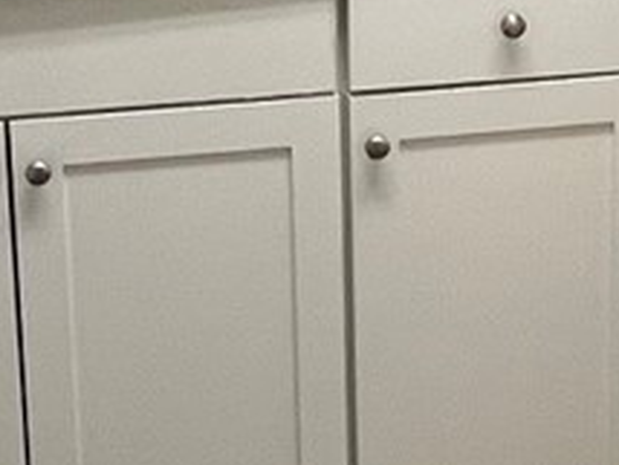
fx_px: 1736
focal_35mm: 97
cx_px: 226
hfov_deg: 20.2
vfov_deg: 14.4
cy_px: -208
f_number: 1.8
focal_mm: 1.57
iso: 160
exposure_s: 1/120
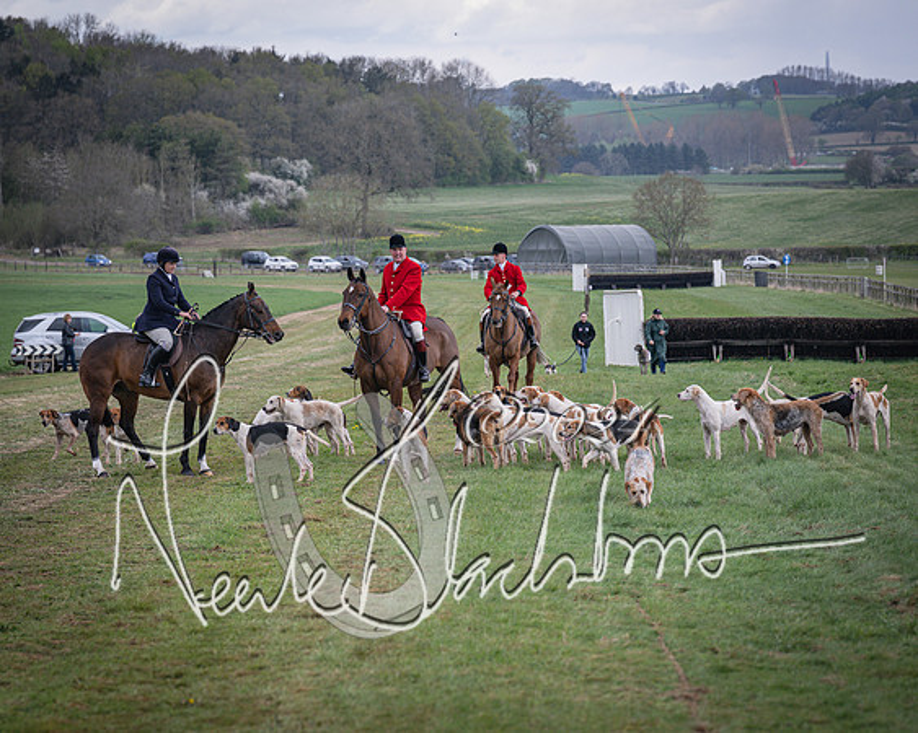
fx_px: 3911
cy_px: 382
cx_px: 399
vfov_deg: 10.7
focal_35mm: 144
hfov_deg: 13.4
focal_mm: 115
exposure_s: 1/1000
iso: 400
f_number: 4.5
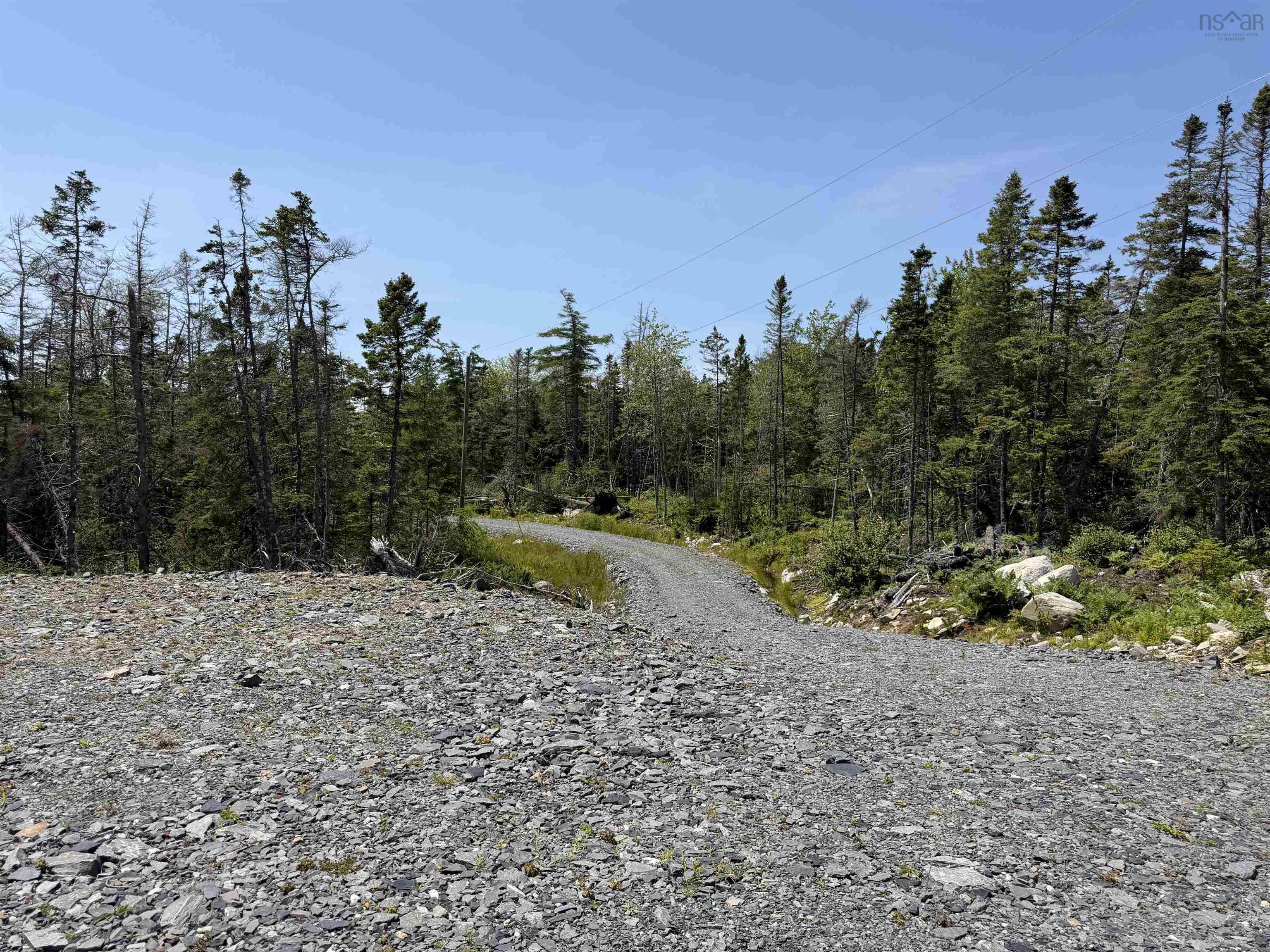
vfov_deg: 56.8
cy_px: 476
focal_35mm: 24
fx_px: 881
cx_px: 635
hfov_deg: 71.6
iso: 80
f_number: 1.78
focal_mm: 6.76
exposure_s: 1/5319
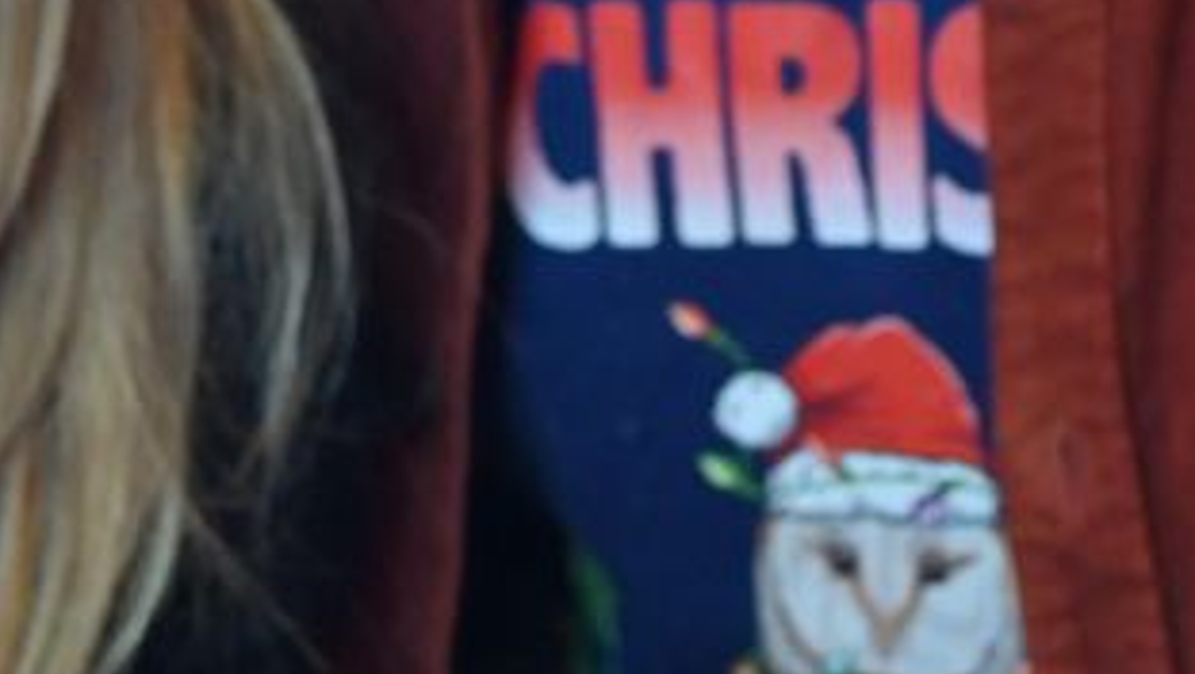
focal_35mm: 249
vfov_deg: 4.8
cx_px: 781
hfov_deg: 8.7
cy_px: -846
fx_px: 7895
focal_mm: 58
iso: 6400
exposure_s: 1/125
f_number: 4
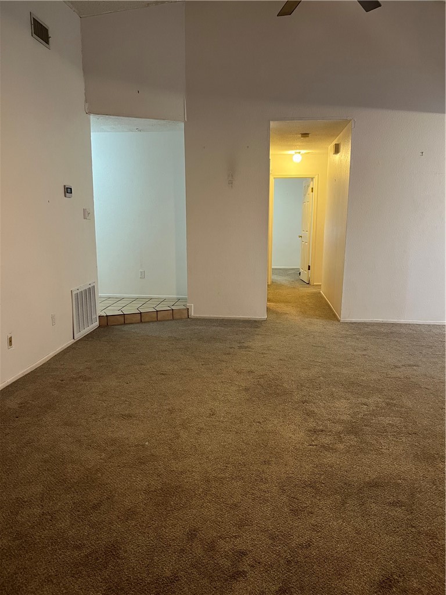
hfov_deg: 53.1
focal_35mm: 26
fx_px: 447
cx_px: 223
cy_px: 298
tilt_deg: -10.5
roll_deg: +1.0
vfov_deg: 67.3
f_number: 1.6
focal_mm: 5.1
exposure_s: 1/60
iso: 250
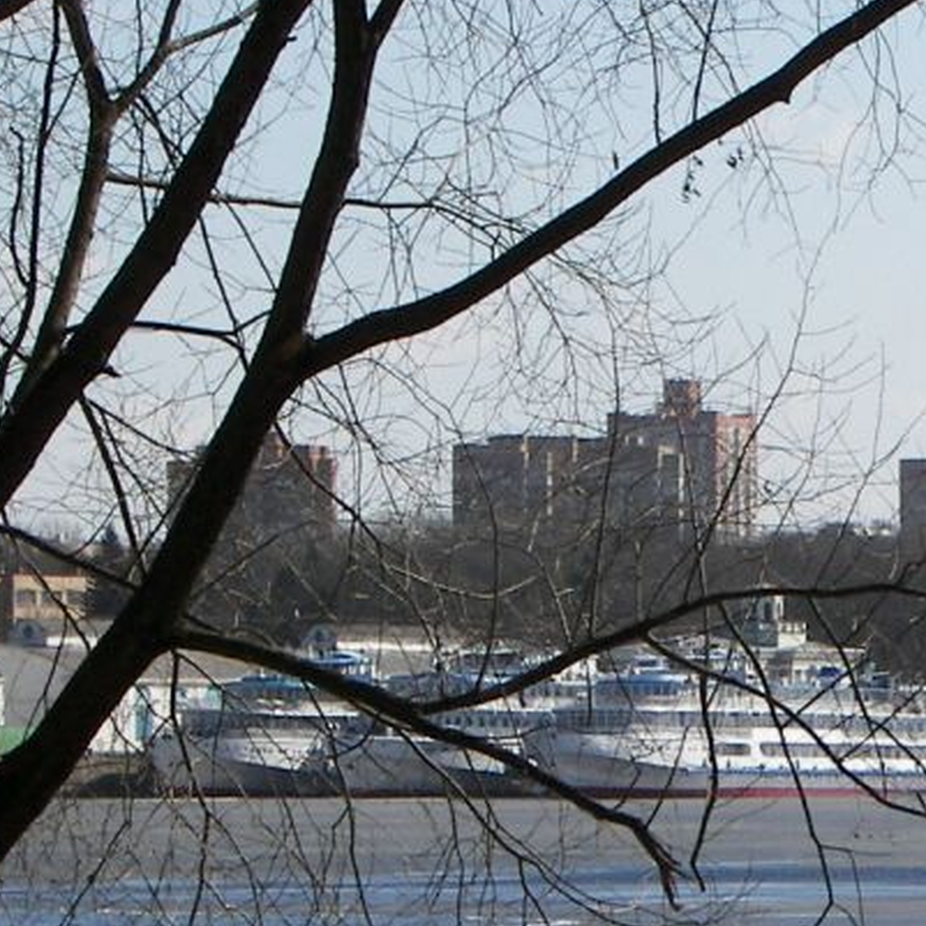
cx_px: 1002
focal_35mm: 310
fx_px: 9382
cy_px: 600
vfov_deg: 5.6
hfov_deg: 5.6
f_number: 4.5
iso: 50
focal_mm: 18.3
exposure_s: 1/640
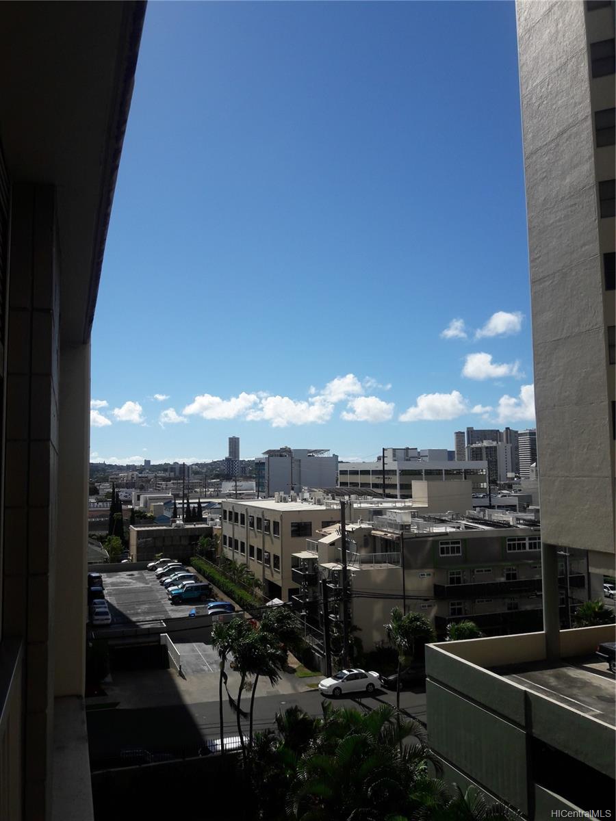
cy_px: 410
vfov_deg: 63.4
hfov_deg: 49.7
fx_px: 664
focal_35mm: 28
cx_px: 308
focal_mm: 3.7
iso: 40
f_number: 1.9
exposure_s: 1/3040
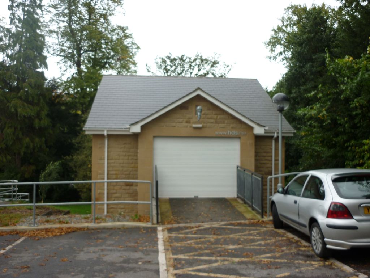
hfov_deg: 55.4
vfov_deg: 42.9
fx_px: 353
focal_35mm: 33
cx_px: 185
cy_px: 139
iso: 80
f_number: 2.8
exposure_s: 1/100
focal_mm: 5.5
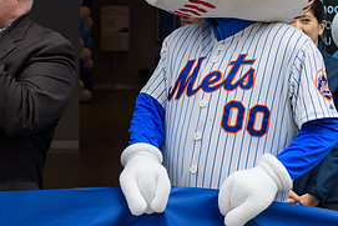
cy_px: 29
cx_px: 81
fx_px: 1005
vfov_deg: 12.7
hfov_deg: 19.0
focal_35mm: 107
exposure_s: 1/250
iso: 200
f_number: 5
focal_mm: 50
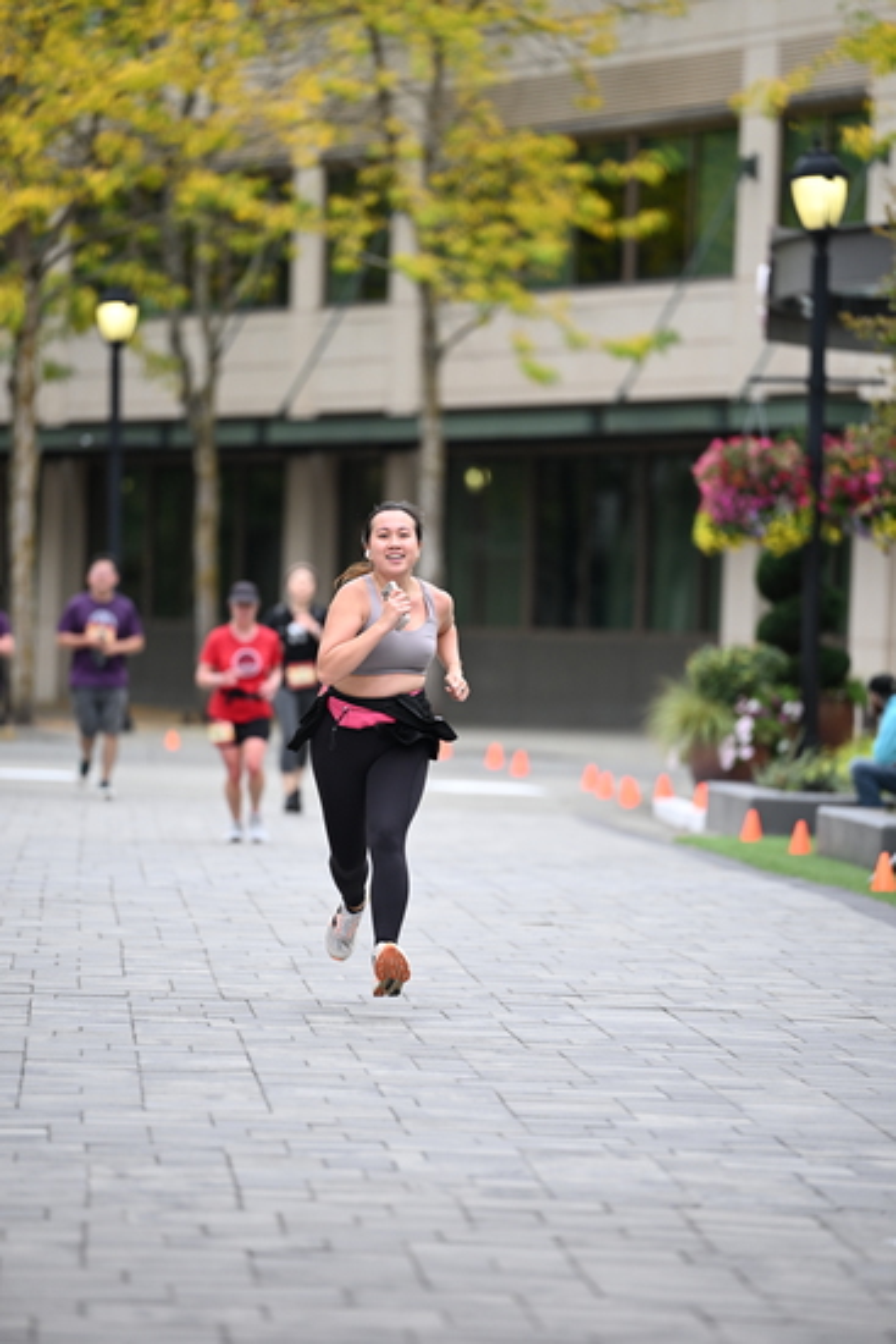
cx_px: 448
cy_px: 672
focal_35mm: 200
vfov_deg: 10.3
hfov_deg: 6.9
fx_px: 7461
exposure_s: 1/1600
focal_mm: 200
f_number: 2.8
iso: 640
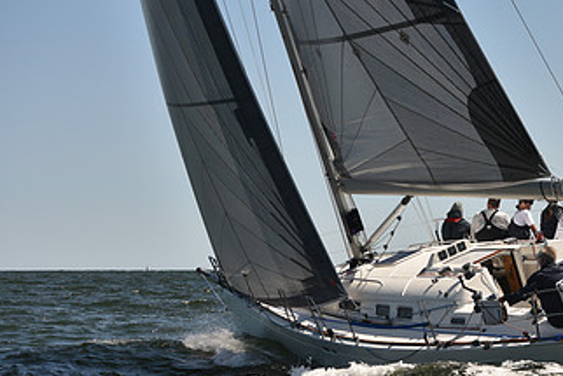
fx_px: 1971
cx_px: 476
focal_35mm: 126
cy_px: 239
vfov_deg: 10.9
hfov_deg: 16.1
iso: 250
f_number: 4.5
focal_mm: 70
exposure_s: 1/1250
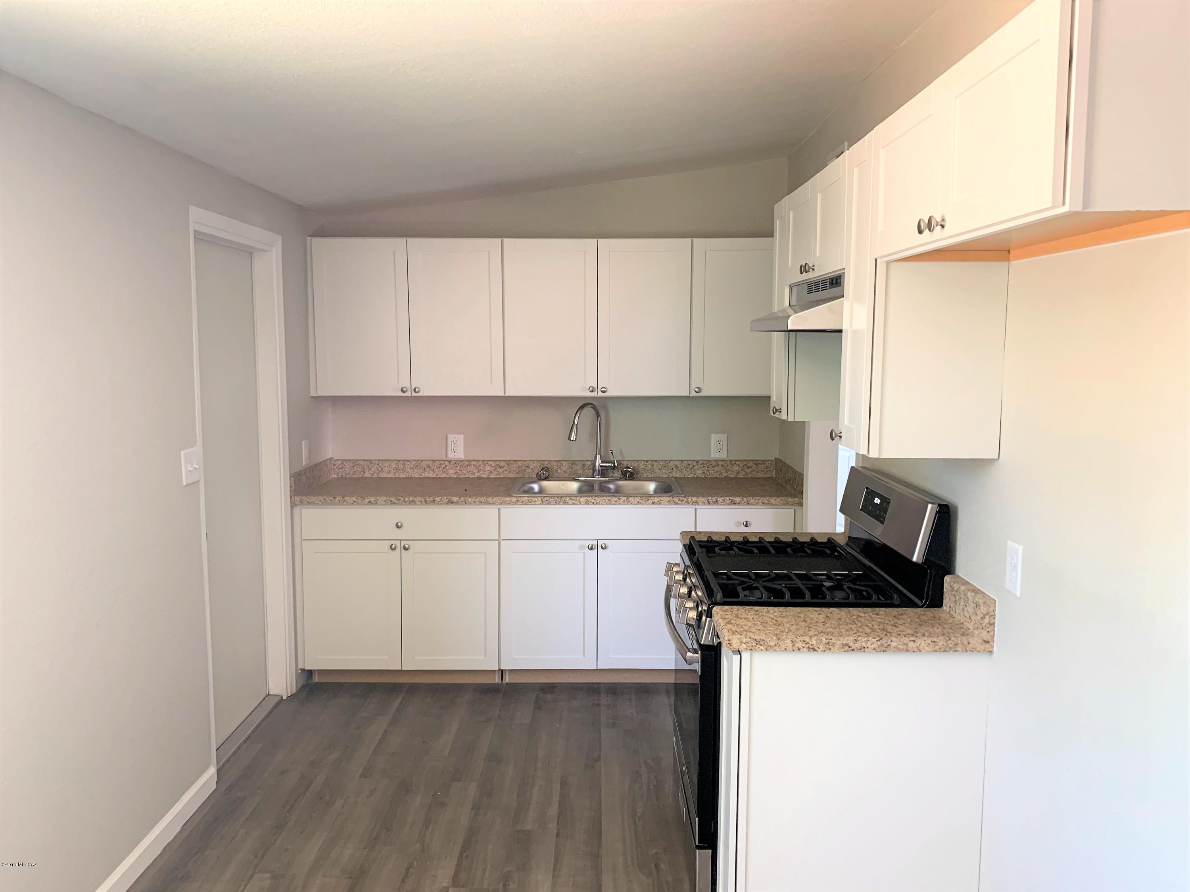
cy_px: 446
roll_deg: -1.6
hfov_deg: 67.3
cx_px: 595
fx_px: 894
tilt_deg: -5.8
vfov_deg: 53.1
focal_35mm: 26
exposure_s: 1/60
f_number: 1.8
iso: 160
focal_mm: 4.25
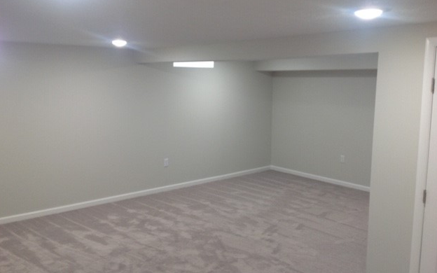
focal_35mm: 38
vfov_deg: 33.6
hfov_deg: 51.5
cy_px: 139
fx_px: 453
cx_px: 220
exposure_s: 1/30
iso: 64
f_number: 2.4
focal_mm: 4.28
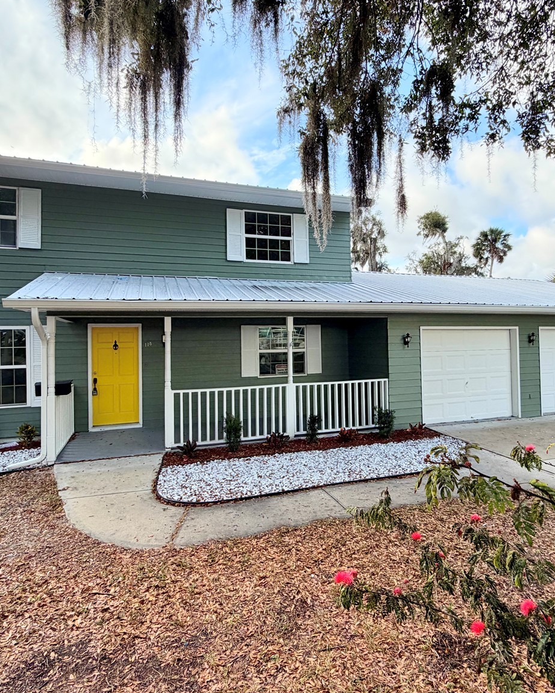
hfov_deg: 70.8
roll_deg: +1.5
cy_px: 345
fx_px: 390
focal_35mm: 19
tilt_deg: +0.1
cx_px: 298
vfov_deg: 83.3
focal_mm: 2.22
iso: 50
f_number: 2.2
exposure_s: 1/502
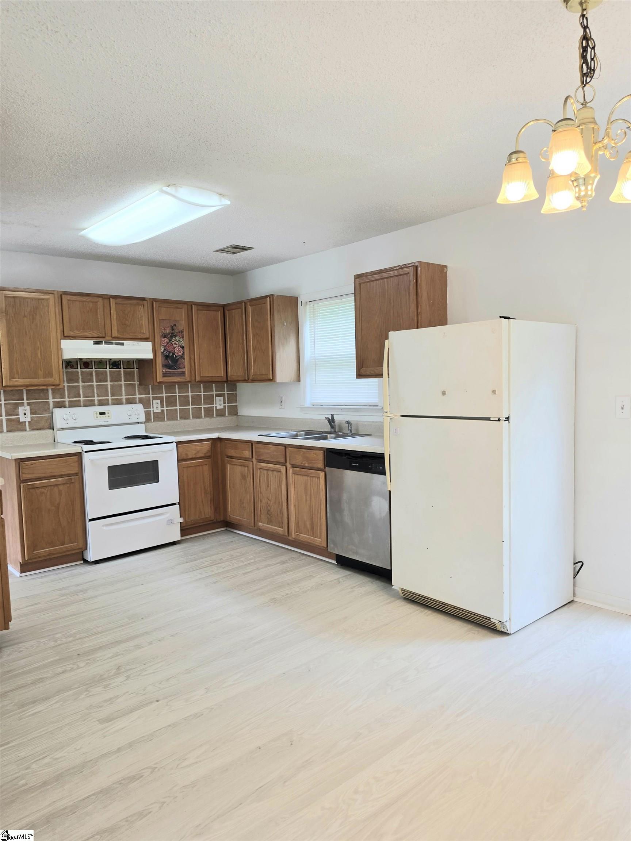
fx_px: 559
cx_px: 316
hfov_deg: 58.9
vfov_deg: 73.9
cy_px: 420
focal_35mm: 23
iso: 40
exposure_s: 1/120
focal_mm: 6.5
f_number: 1.4
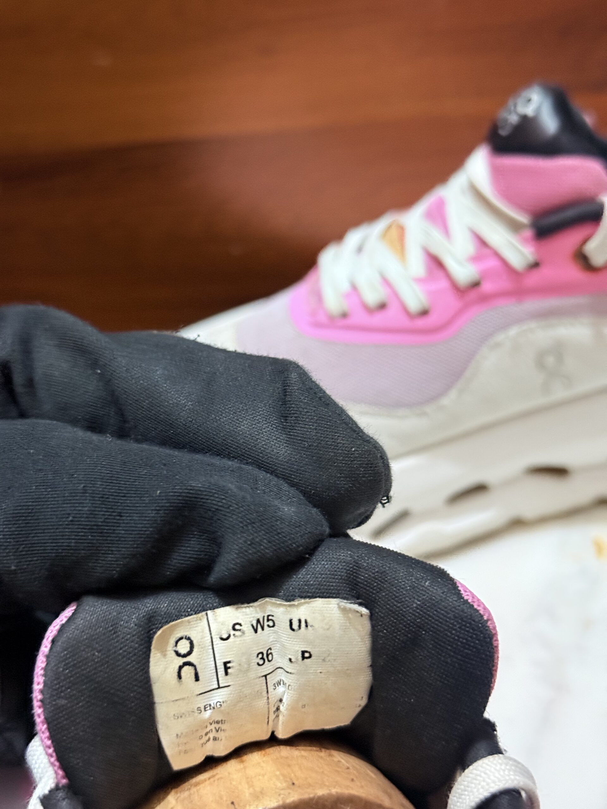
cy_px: 404
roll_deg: +11.7
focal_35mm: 48
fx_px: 1122
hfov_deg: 30.3
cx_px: 304
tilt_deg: -34.2
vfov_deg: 39.7
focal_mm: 6.76
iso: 500
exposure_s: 1/33
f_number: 1.78
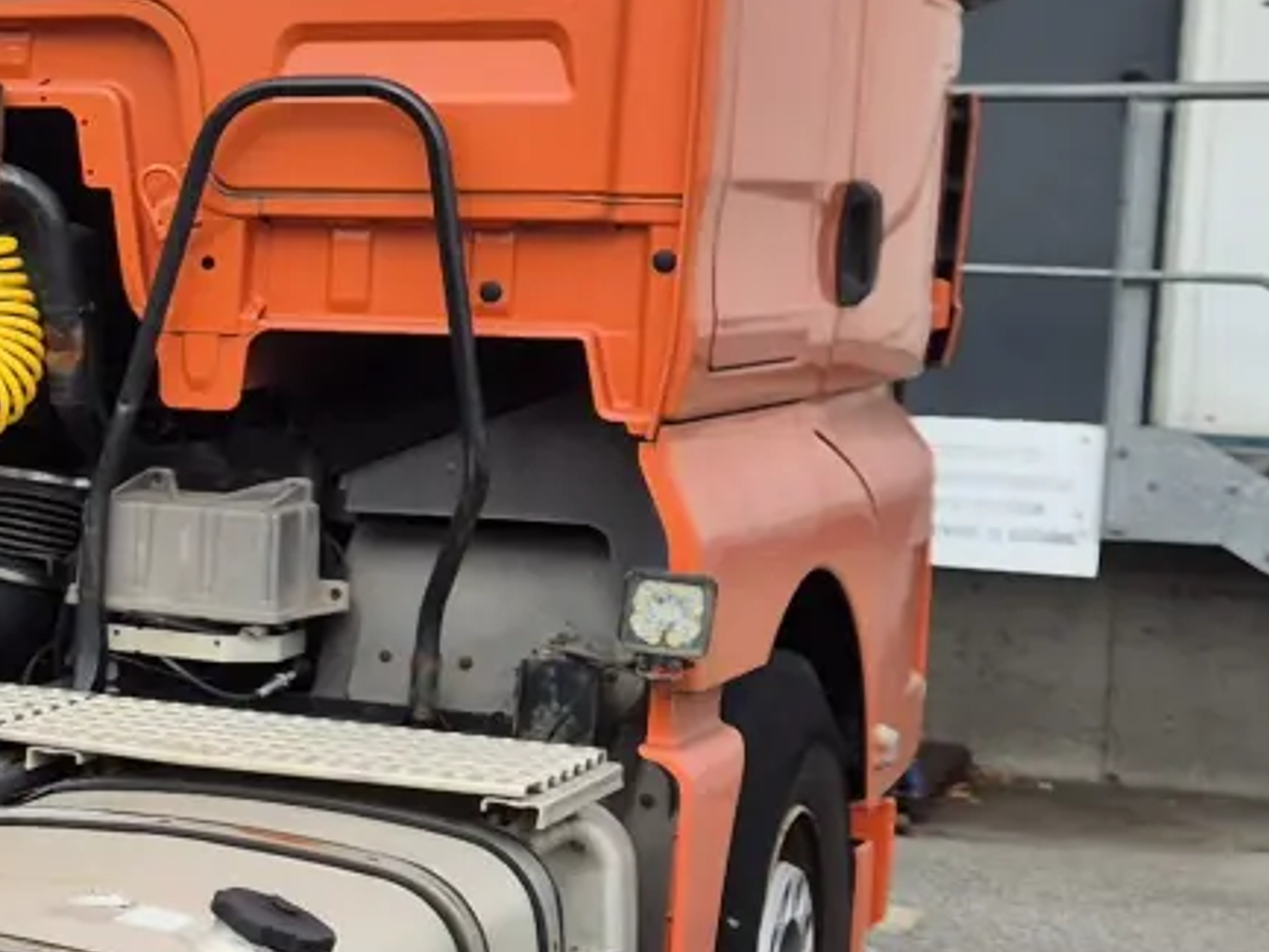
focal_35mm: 102
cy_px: 524
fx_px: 3740
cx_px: -970
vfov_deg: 14.5
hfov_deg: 16.4
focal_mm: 5.4
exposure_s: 1/1104
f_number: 1.8
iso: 25
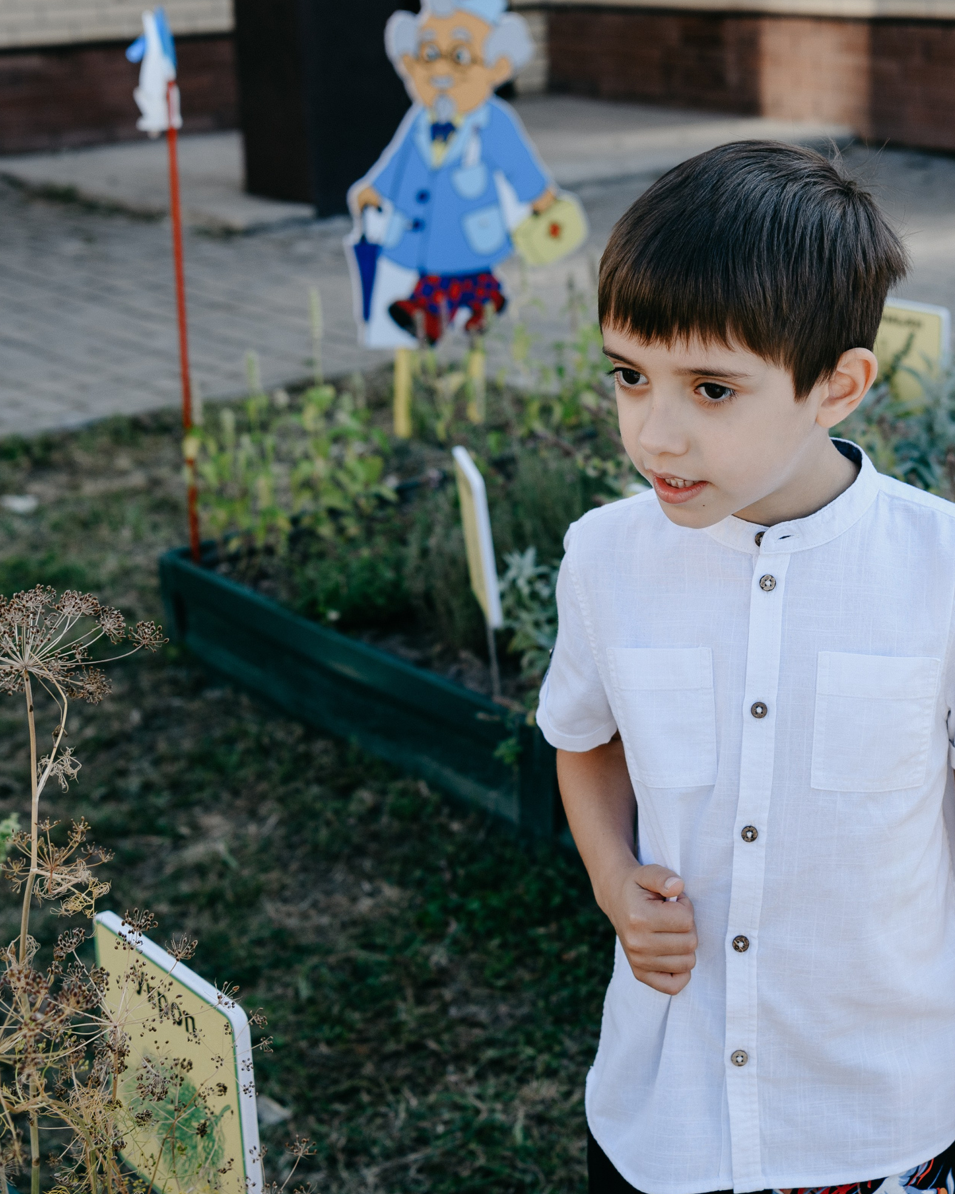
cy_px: 436
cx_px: 741
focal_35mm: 63
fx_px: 2226
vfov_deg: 29.9
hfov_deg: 23.9
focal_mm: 35
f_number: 4
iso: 160
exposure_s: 1/400
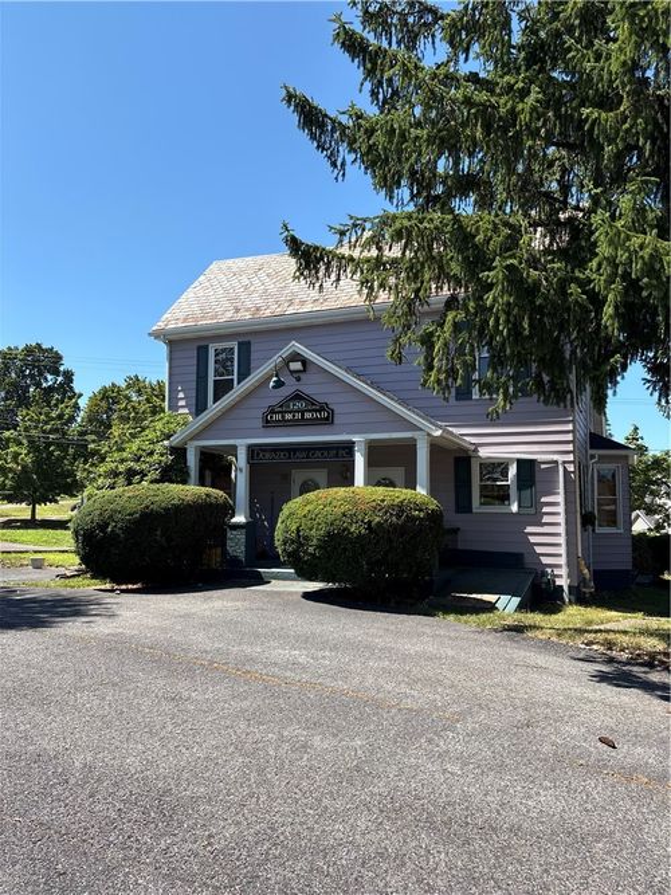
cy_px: 448
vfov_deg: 67.3
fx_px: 672
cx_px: 336
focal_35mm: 26
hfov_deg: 53.0
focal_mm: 5.96
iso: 50
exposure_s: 1/1799
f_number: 1.6
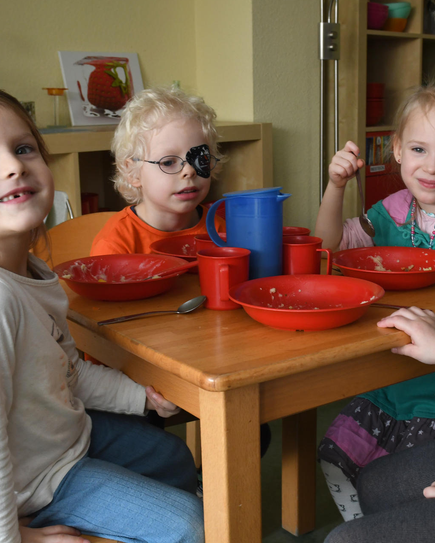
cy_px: 271
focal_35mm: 51
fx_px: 821
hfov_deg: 29.4
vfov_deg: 36.7
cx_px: 297
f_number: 6.3
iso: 800
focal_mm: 24
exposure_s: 1/80
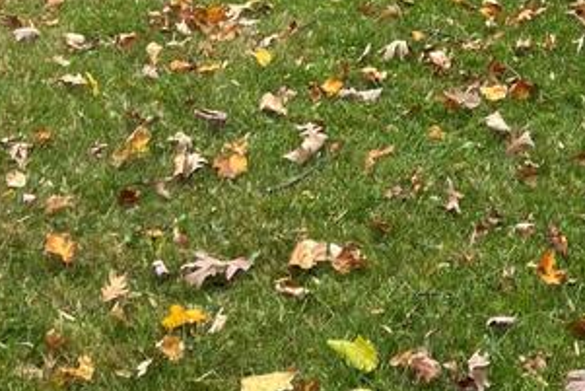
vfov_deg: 13.8
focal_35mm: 92
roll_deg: -1.3
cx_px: 443
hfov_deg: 21.9
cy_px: -224
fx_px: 1496
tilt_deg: -8.2
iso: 50
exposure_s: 1/683
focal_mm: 5.7
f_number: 1.5
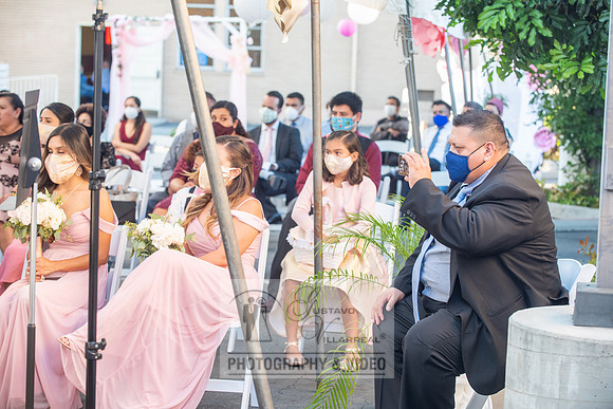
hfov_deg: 20.8
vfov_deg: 14.0
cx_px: 306
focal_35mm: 98
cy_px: 204
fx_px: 1669
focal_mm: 98
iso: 640
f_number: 5
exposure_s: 1/160
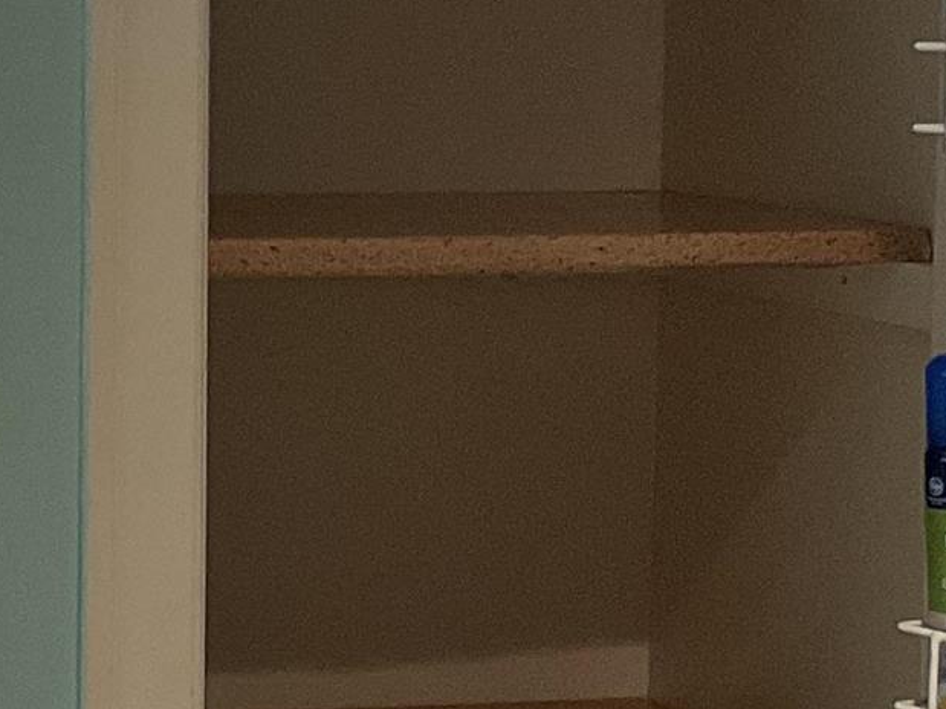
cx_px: 370
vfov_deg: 10.3
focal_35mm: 144
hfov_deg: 13.7
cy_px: 552
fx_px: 3935
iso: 64
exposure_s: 1/60
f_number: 1.8
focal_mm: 3
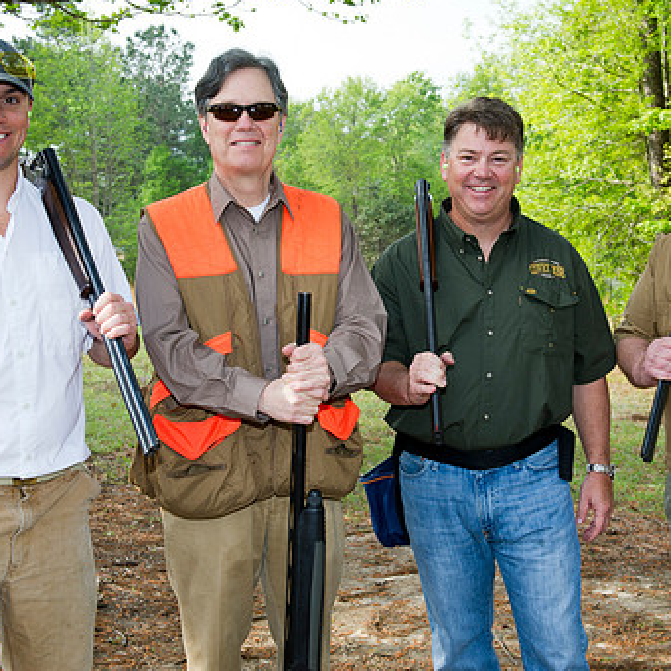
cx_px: 371
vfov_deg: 29.6
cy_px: 341
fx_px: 1272
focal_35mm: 58
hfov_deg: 29.5
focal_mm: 40
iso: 400
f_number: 8
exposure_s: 1/200
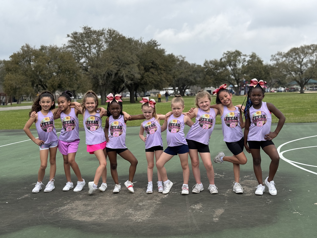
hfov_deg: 39.7
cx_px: 158
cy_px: 119
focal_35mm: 48
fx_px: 440
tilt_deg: -4.4
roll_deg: +2.2
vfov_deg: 30.3
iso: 64
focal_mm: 6.76
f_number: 1.78
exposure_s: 1/2717
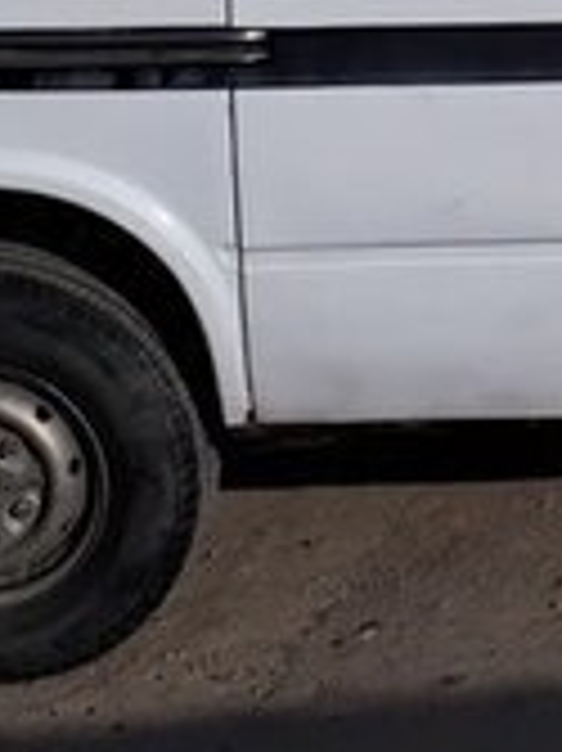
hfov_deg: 13.2
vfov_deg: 17.5
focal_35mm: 107
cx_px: 787
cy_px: -151
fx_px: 2319
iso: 40
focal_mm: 3.6
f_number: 1.9
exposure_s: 1/4149
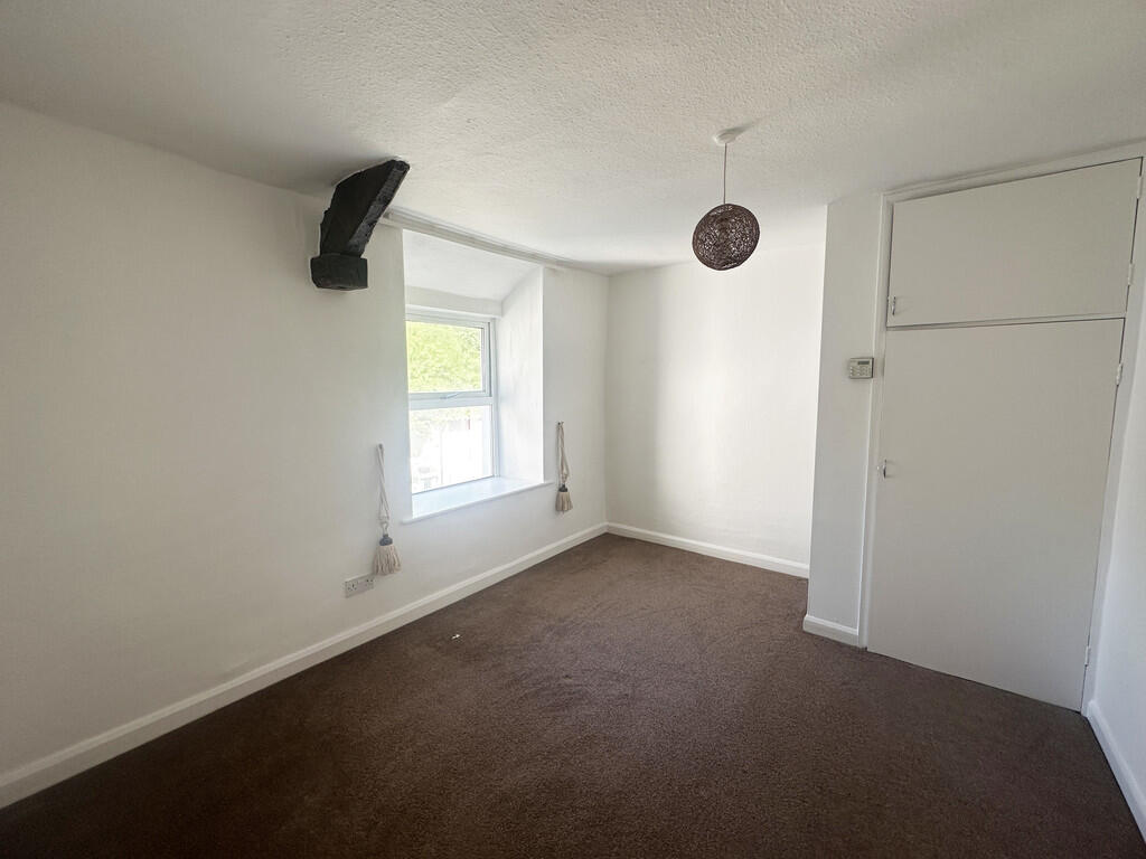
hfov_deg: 102.1
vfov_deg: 85.7
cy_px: 430
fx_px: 463
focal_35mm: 14
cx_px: 573
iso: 40
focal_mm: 2.22
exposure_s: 1/99
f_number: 2.2
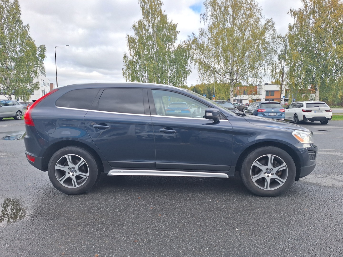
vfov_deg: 58.9
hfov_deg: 73.9
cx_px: 172
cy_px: 128
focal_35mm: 23
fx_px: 228
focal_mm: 5.54
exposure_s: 1/567
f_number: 1.8
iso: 40
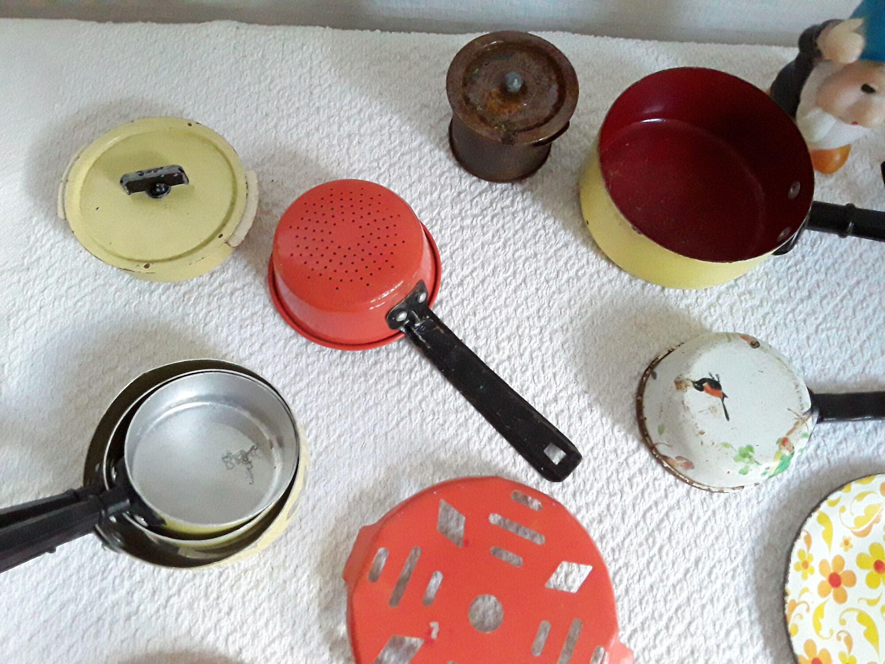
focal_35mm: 27
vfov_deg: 51.4
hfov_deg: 65.3
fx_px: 690
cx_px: 442
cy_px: 332
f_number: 1.9
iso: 400
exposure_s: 1/100
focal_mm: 2.91
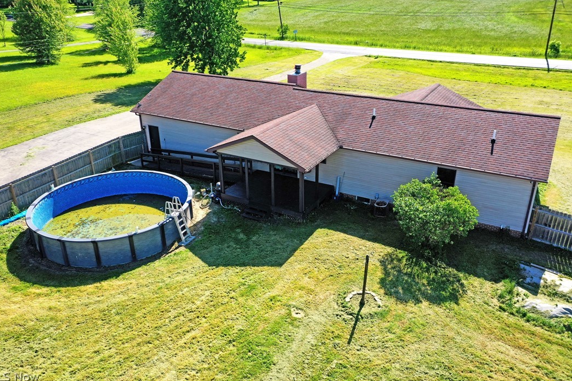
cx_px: 280
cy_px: 188
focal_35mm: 29
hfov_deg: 63.7
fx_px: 461
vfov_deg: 44.9
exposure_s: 1/320
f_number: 5.6
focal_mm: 10.26
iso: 100
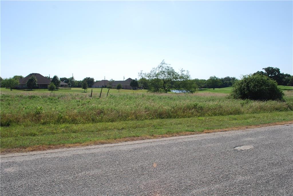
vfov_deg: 43.7
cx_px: 146
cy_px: 98
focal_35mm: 30
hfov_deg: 61.9
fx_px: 244
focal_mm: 20
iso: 100
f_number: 8
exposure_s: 1/250
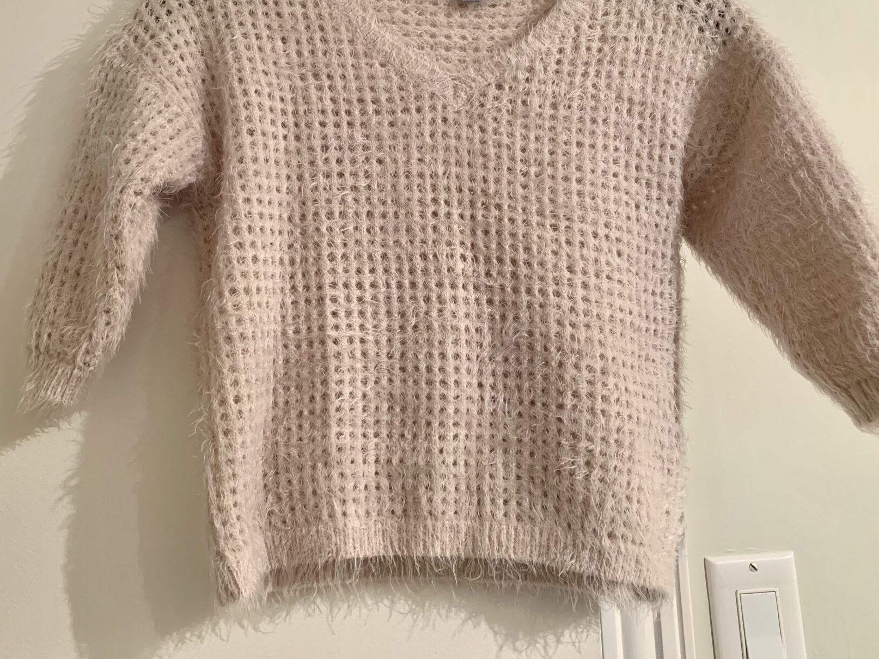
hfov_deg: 55.3
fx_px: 838
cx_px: 417
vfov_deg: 42.7
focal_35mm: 33
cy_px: 256
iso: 250
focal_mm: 4.25
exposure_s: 1/60
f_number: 1.8
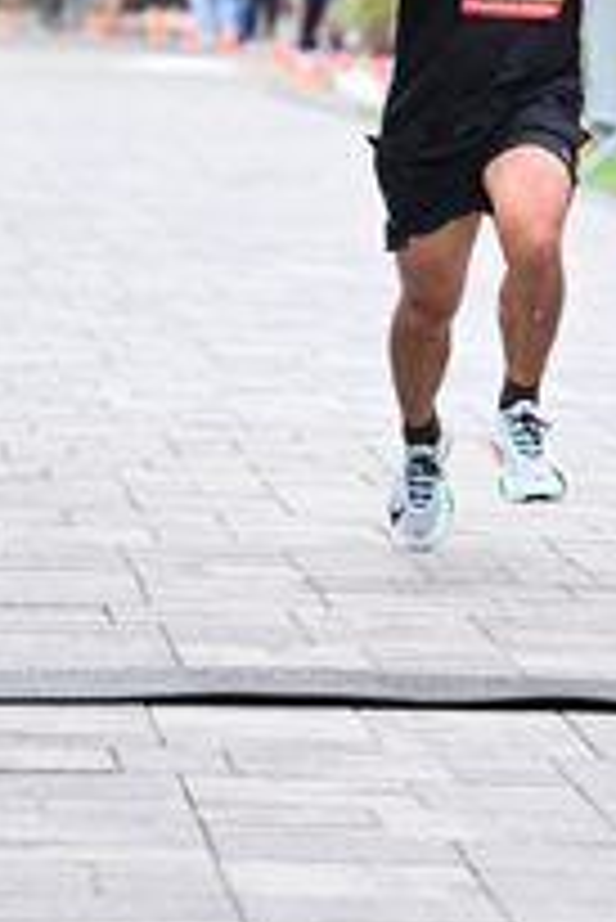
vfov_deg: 7.9
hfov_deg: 5.3
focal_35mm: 260
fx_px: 6662
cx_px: 596
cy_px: 139
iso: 1250
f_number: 2.8
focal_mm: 97
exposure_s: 1/1250
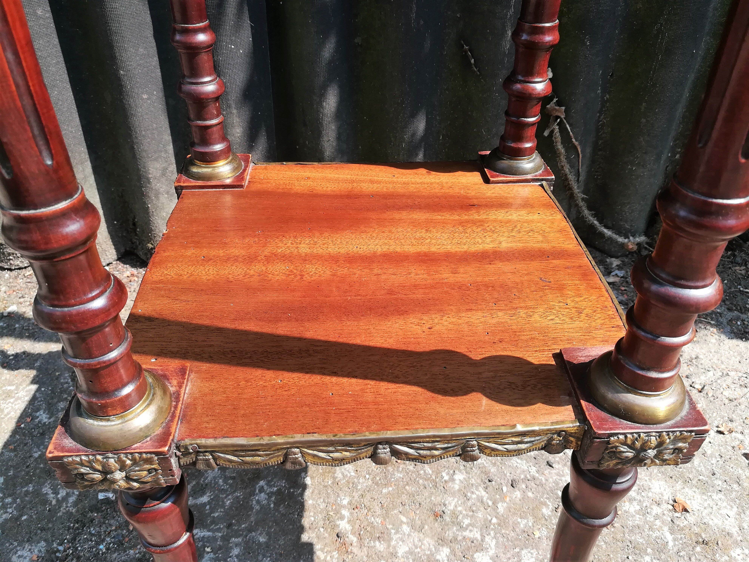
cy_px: 281
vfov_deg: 53.1
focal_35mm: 26
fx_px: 563
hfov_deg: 67.3
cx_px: 374
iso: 50
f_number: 2.2
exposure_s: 1/299
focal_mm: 3.83
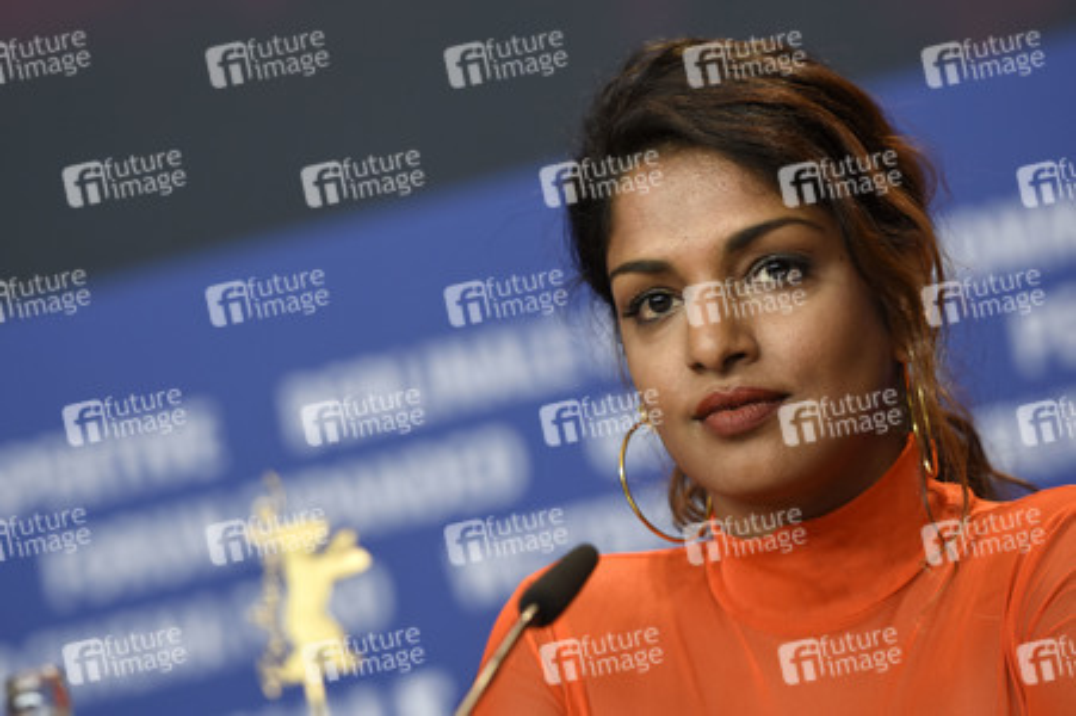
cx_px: 538
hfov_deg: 7.9
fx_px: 7840
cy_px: 358
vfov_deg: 5.2
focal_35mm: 262
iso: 640
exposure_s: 1/320
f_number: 3.2
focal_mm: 175
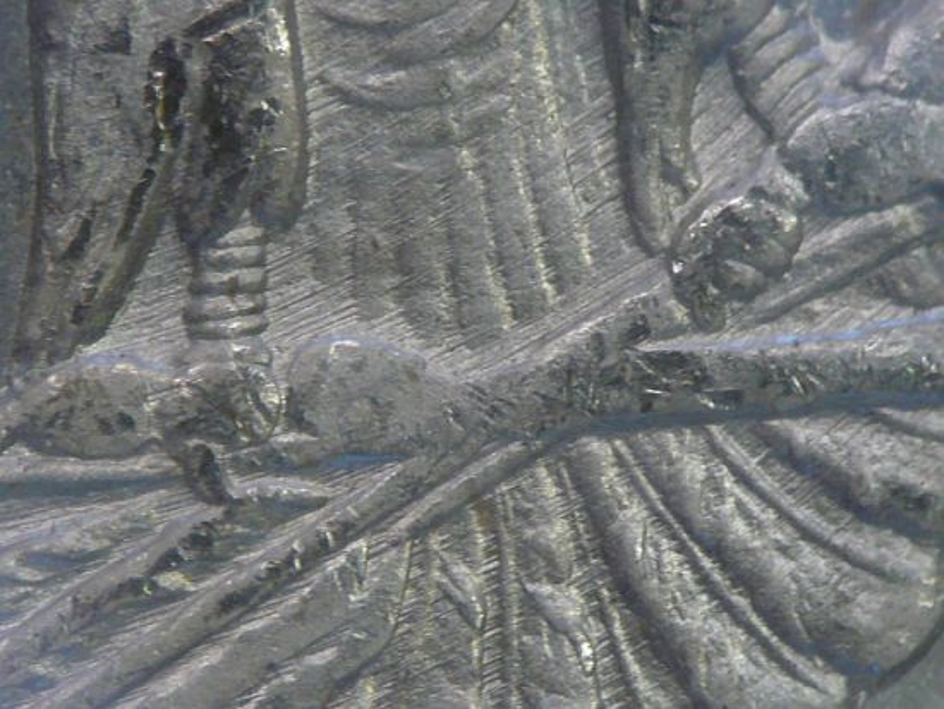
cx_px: 472
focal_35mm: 69
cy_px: 354
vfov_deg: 21.3
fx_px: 1882
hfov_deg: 28.2
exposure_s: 1/8
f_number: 3.5
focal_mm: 7.5
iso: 200
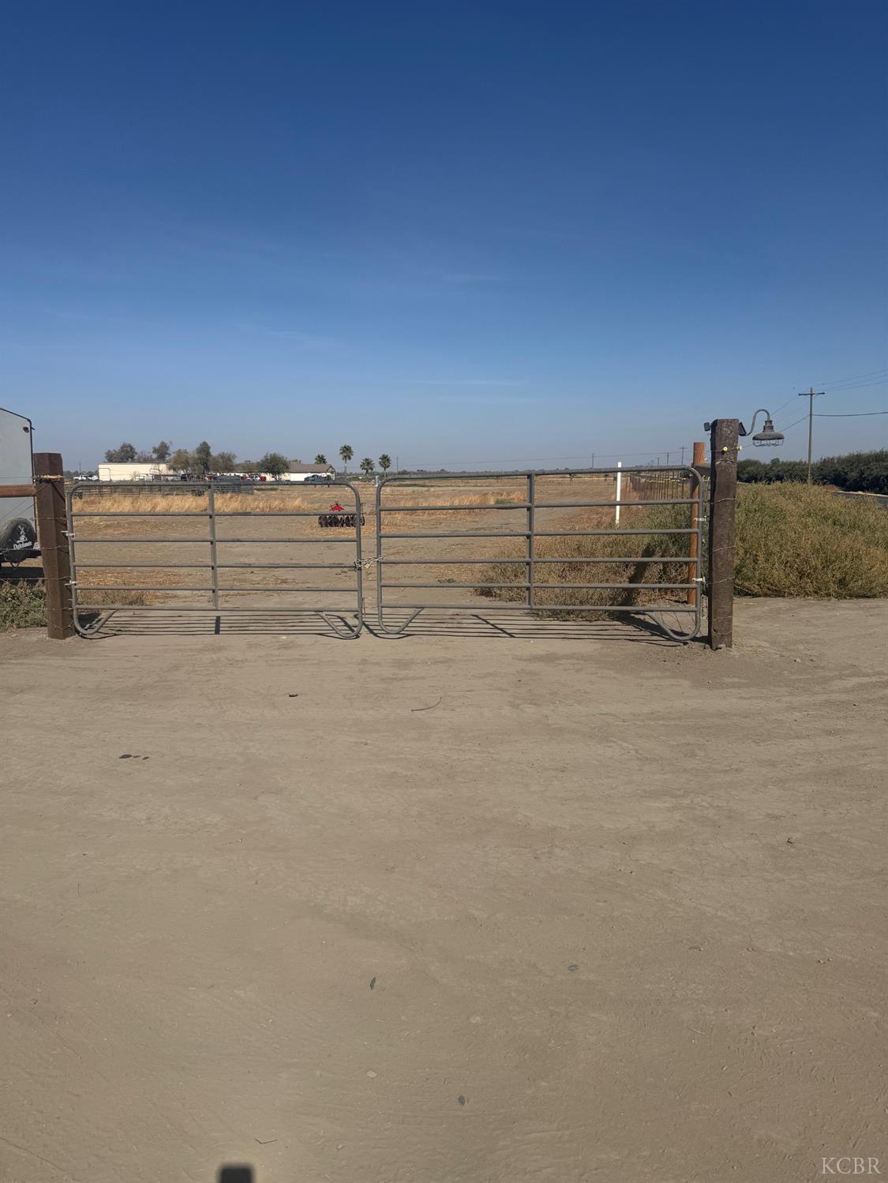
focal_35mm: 24
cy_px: 592
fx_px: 821
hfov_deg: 56.8
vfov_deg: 71.6
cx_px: 444
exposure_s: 1/9091
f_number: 1.78
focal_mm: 6.76
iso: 80
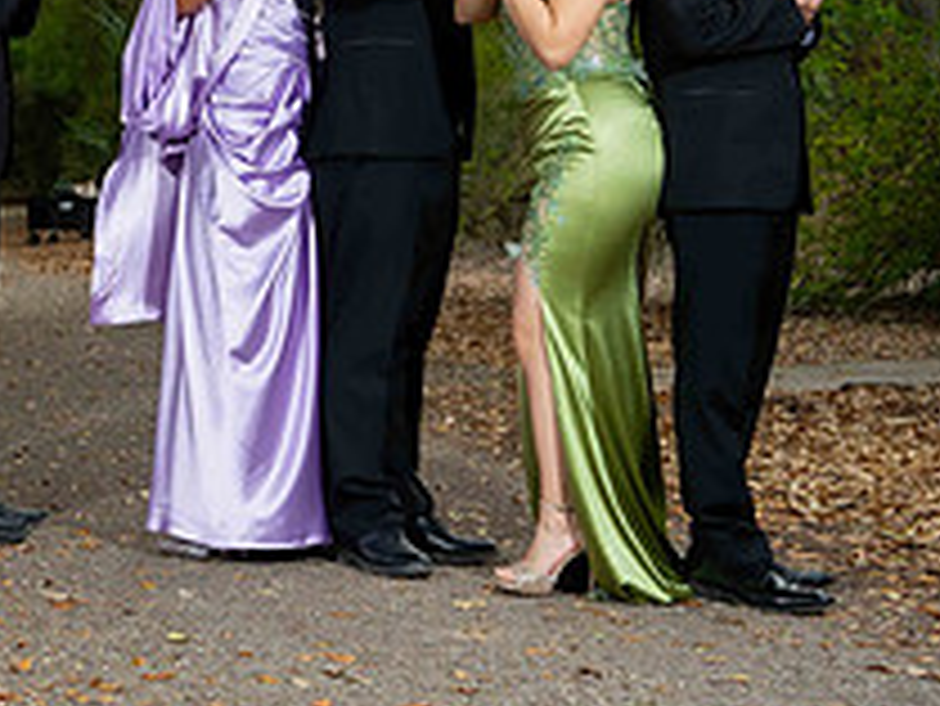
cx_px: -189
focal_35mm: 104
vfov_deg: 14.1
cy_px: 43
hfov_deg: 18.0
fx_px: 2826
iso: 250
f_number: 3.2
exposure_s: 1/200
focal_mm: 39
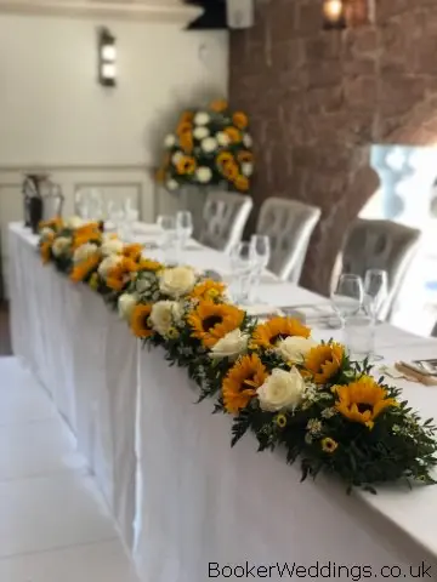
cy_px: 291
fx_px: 875
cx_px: 218
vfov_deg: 36.8
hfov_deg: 28.0
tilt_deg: -10.7
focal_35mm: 52
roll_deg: +0.3
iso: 50
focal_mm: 6
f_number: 2.4
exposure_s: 1/50
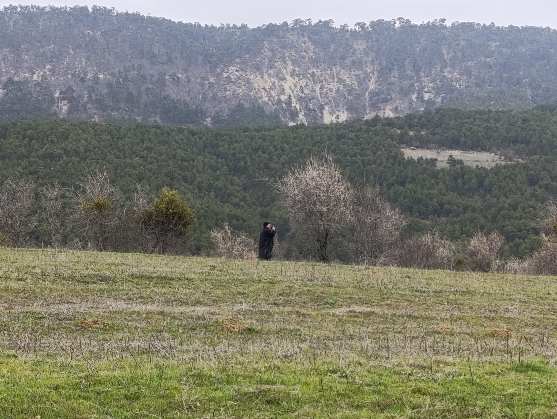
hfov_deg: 73.8
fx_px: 371
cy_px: 210
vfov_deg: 59.0
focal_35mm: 23
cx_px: 278
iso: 50
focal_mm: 6.14
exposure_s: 1/163
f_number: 1.6
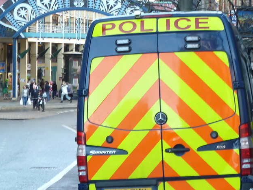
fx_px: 1184
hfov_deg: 12.1
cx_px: 216
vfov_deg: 9.1
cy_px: 186
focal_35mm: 162
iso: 160
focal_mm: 11.9
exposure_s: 1/40
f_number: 4.1
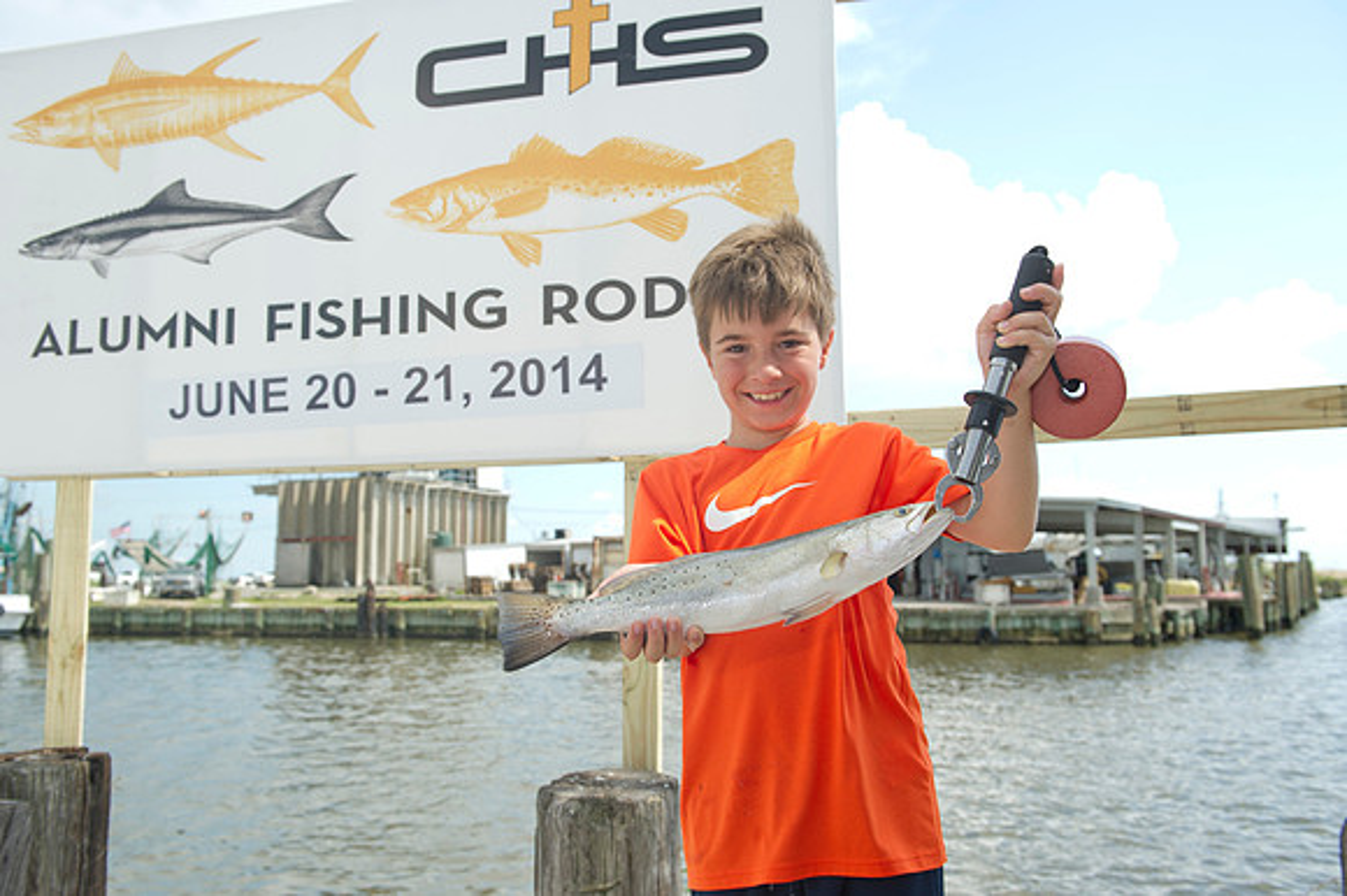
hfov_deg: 58.7
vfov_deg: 41.1
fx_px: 1197
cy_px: 448
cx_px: 674
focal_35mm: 32
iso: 125
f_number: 5.6
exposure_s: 1/320
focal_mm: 32
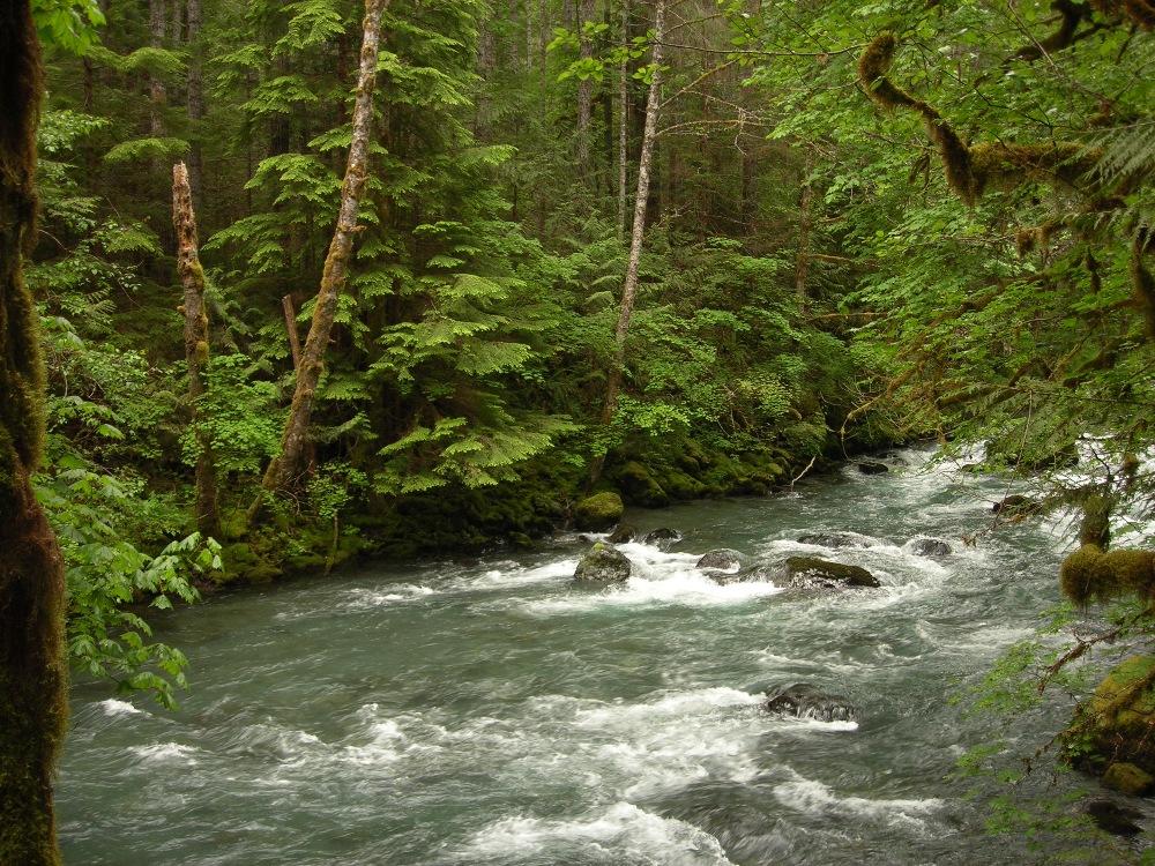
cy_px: 433
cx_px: 578
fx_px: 1268
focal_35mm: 38
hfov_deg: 49.0
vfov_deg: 37.7
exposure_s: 1/37.7
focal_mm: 6.3
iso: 70
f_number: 3.2
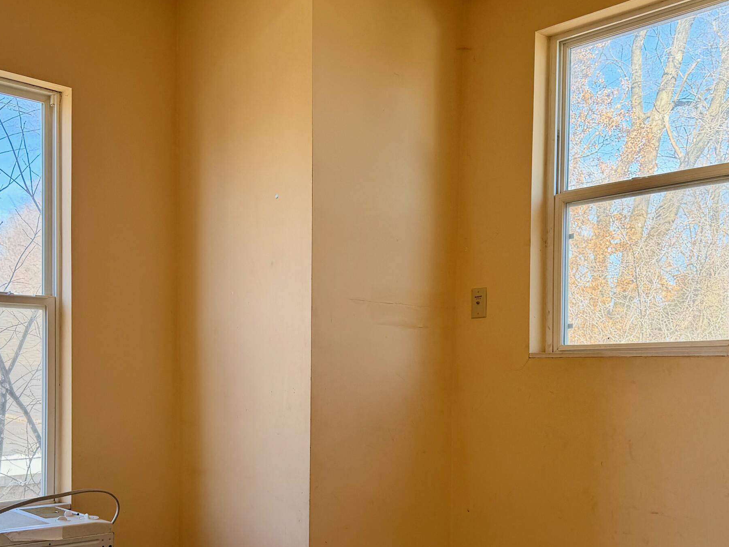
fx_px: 842
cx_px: 397
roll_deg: -0.2
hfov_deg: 46.7
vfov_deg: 35.4
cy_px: 385
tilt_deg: -0.7
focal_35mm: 40
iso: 80
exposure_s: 1/238
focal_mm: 6.76
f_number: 1.78
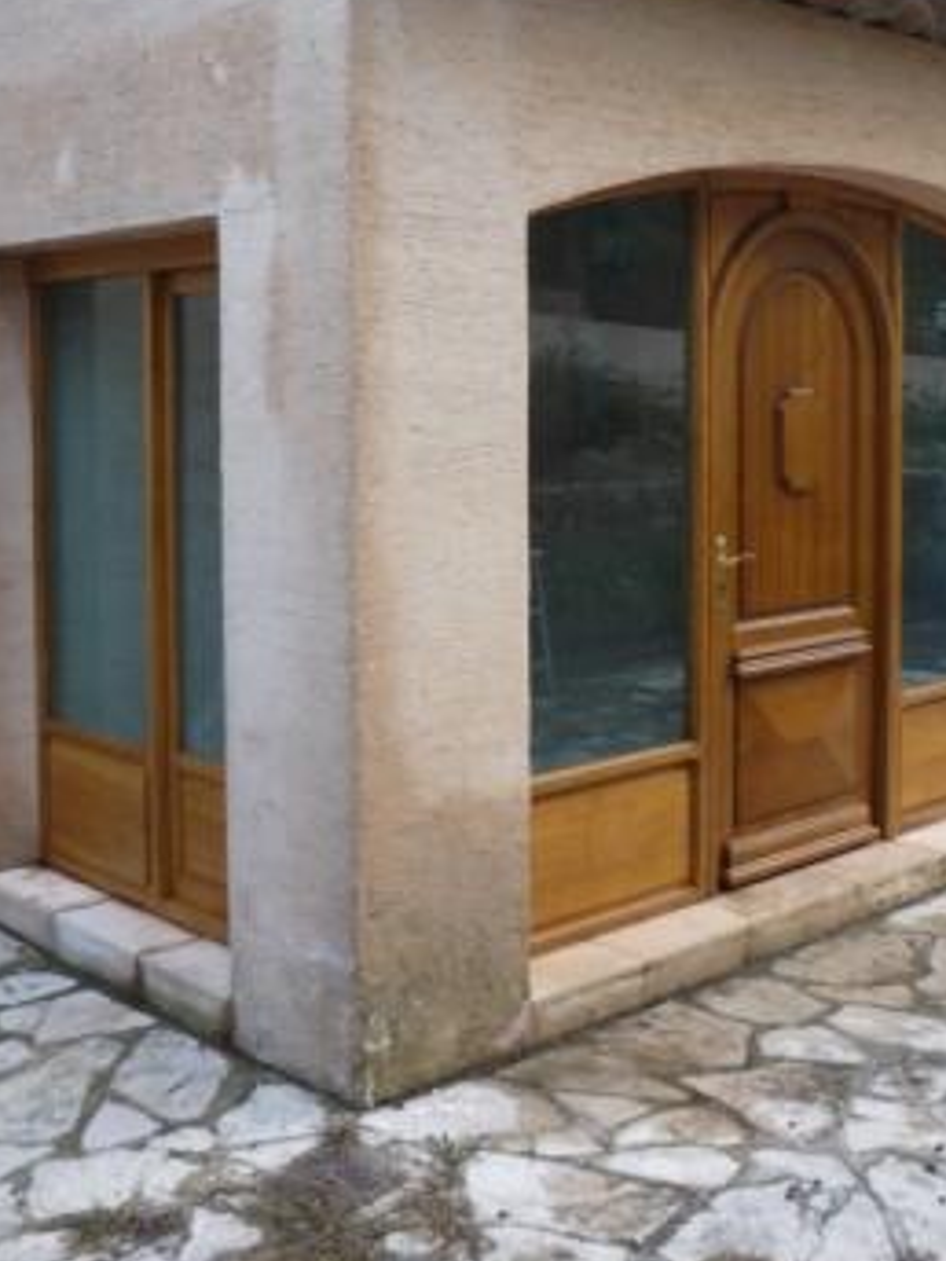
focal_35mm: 43
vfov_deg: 43.5
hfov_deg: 33.6
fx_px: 1567
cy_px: 473
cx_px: 521
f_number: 2.8
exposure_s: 1/100
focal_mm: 5.5
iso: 100
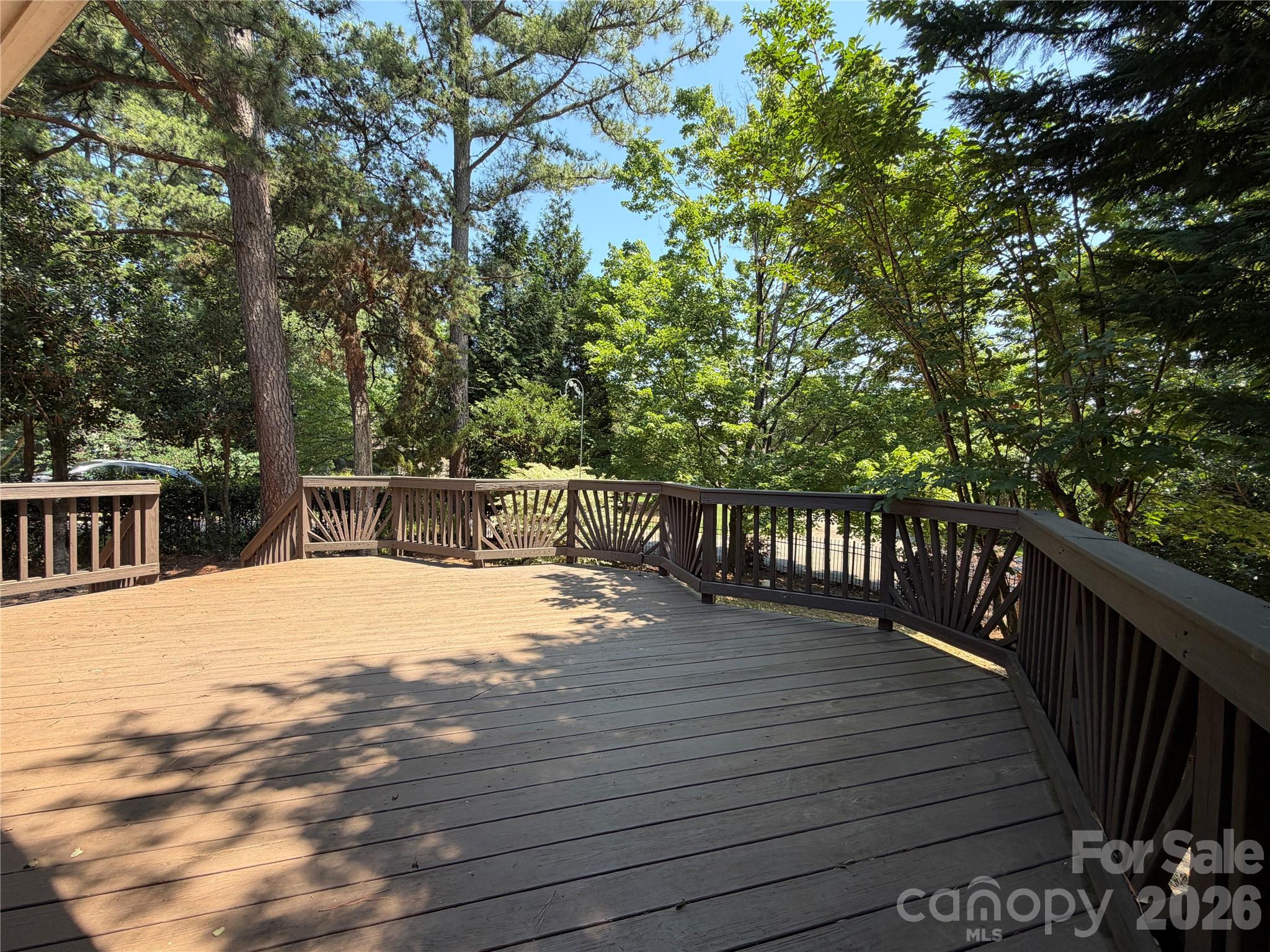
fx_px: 514
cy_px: 476
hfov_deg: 102.1
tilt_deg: -2.3
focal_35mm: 14
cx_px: 635
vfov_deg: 85.7
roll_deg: -0.2
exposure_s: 1/241
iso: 40
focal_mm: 2.22
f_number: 2.2
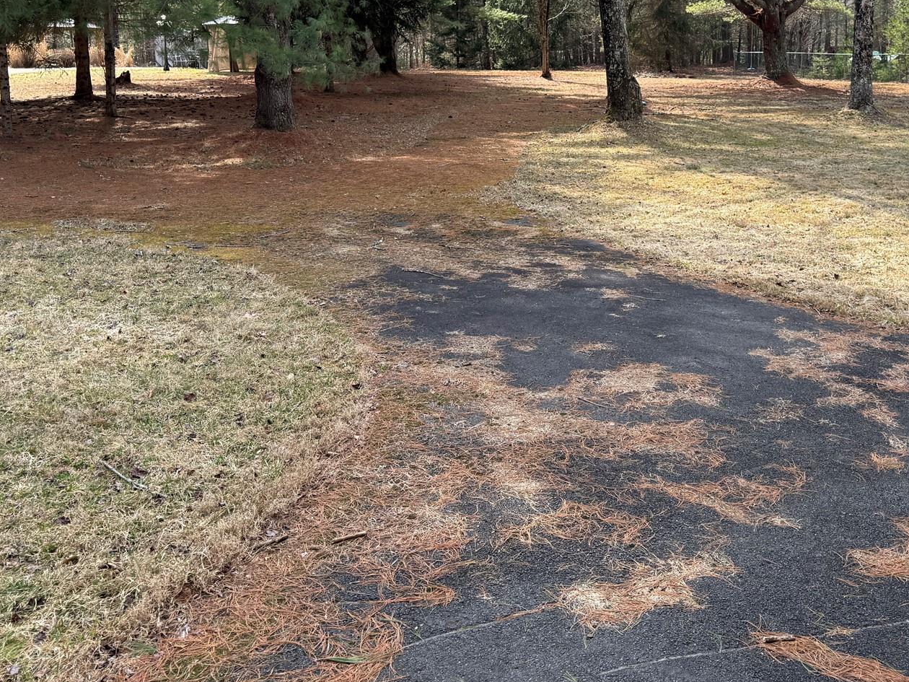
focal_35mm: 39
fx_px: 1024
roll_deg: +0.3
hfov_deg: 47.5
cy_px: 170
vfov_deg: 36.0
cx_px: 554
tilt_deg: -7.4
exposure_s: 1/660
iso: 80
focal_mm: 6.76
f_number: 1.78
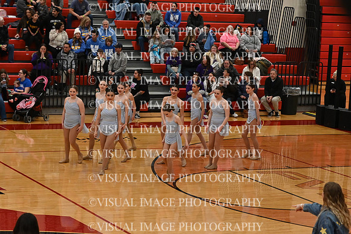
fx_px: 1141
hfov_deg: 17.5
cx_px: 176
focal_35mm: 117
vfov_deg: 11.7
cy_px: 117
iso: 5000
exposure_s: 1/400
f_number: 4
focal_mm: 78
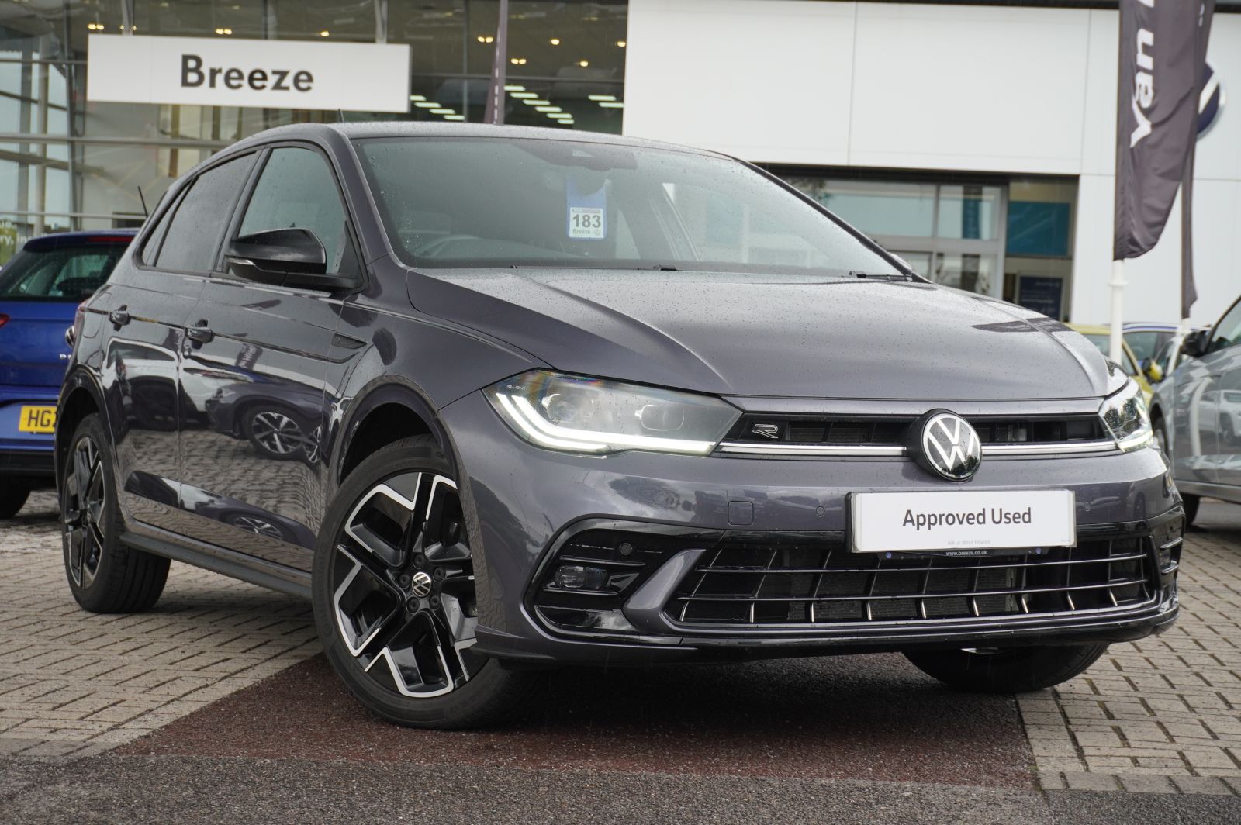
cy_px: 412
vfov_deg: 21.0
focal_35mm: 64
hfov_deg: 31.2
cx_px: 620
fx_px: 2222
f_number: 5.6
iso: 400
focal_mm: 43
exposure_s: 1/160
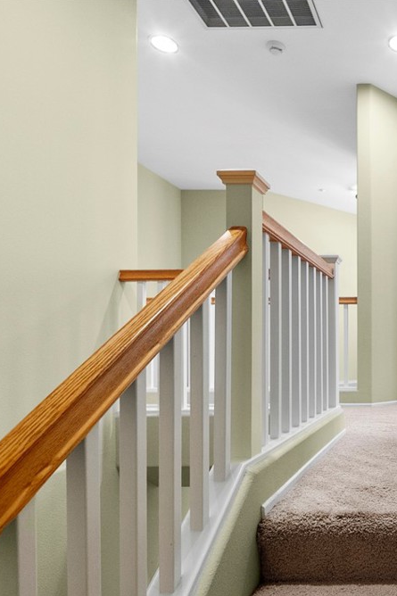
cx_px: 417
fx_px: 381
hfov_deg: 44.6
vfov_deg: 76.1
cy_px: 302
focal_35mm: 23
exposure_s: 1/40
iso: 800
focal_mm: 10
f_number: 3.5
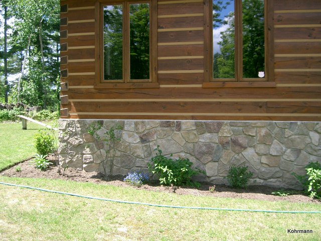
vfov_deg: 36.8
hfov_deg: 47.9
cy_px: 120
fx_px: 362
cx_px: 160
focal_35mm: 39
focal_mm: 8
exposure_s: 1/500
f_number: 2.8
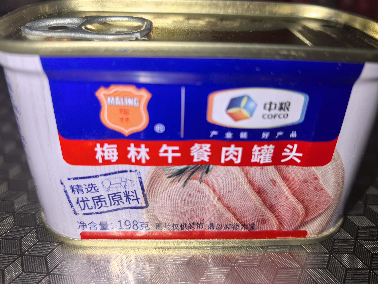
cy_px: 142
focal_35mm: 27
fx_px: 295
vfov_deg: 51.4
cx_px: 189
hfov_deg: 65.3
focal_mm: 6.98
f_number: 2
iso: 125
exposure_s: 1/100
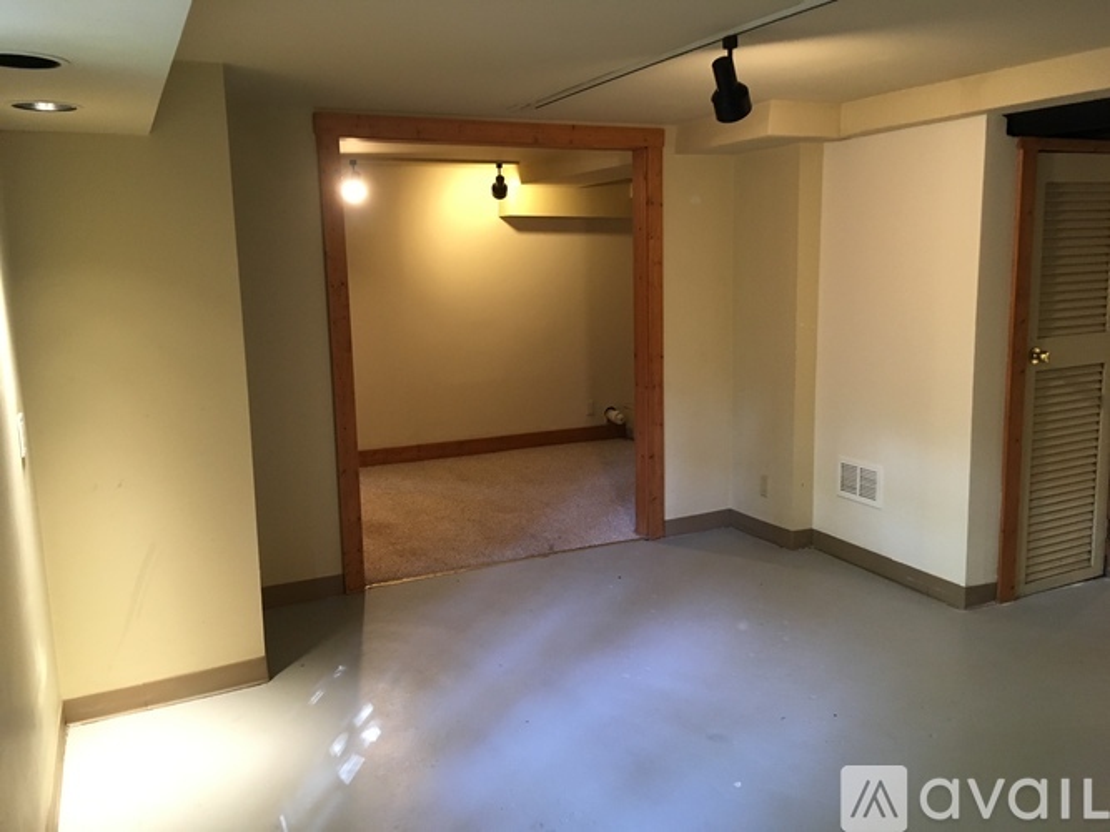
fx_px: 930
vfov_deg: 48.2
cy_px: 416
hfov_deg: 61.7
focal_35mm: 29
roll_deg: +1.0
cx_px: 555
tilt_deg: -9.7
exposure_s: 1/30
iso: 125
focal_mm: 4.15
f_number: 2.2
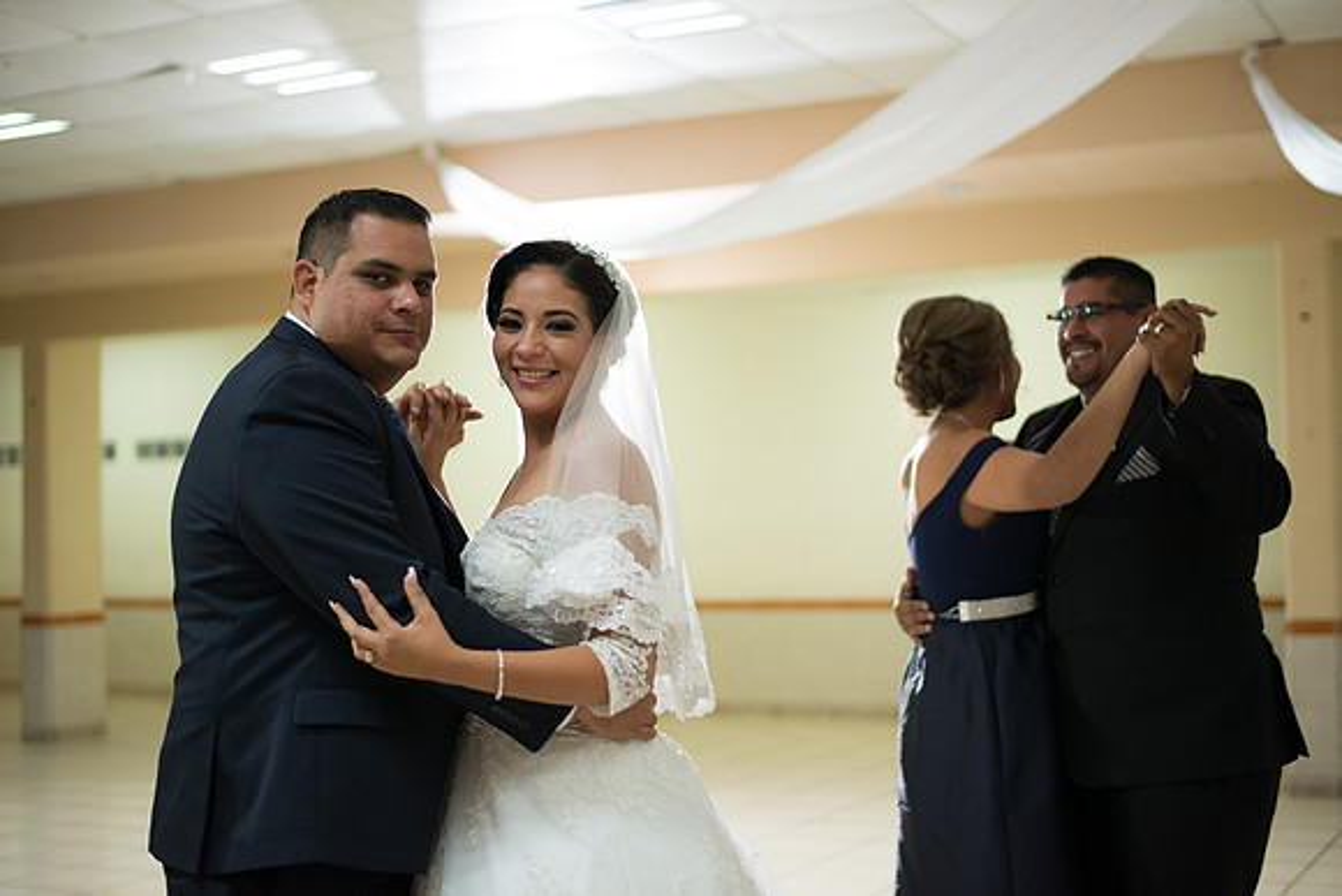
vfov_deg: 27.0
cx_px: 671
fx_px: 1864
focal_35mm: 50
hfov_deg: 39.6
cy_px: 448
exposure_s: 1/160
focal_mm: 50
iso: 1000
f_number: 1.8
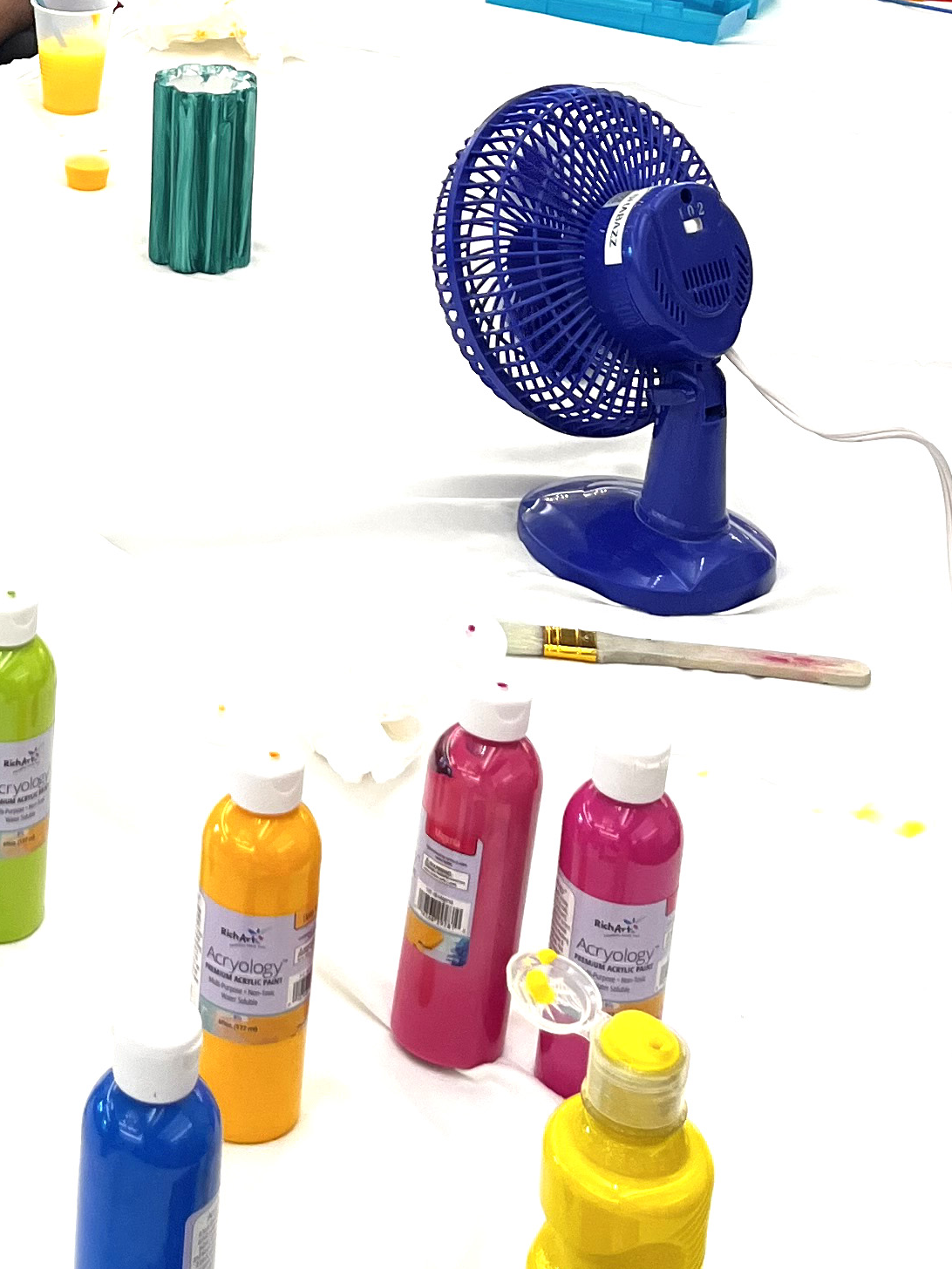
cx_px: -11
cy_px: -31
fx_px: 2640
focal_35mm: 72
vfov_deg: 25.6
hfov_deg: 19.8
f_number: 1.6
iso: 100
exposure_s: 1/120
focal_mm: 5.1
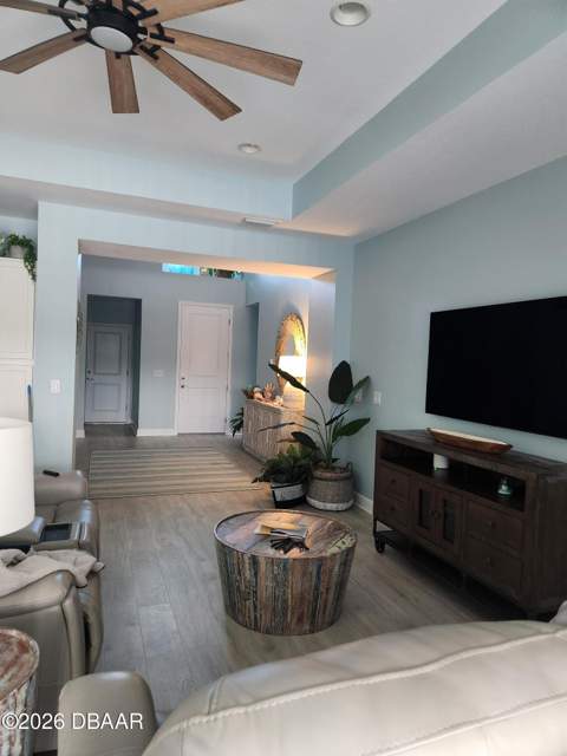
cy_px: 378
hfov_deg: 58.9
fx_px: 502
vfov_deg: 73.9
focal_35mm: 23
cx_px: 284
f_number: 1.8
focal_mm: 5.4
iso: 640
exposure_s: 1/60
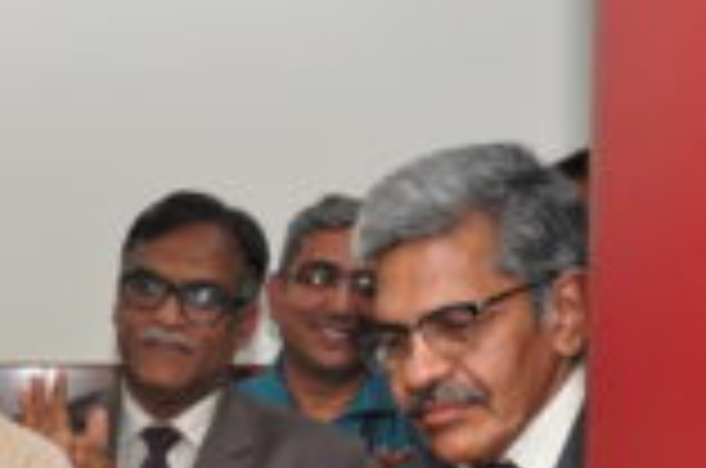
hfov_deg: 20.2
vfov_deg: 13.7
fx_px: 1889
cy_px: 569
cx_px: -72
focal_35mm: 97
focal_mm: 21
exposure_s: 1/125
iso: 800
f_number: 6.3
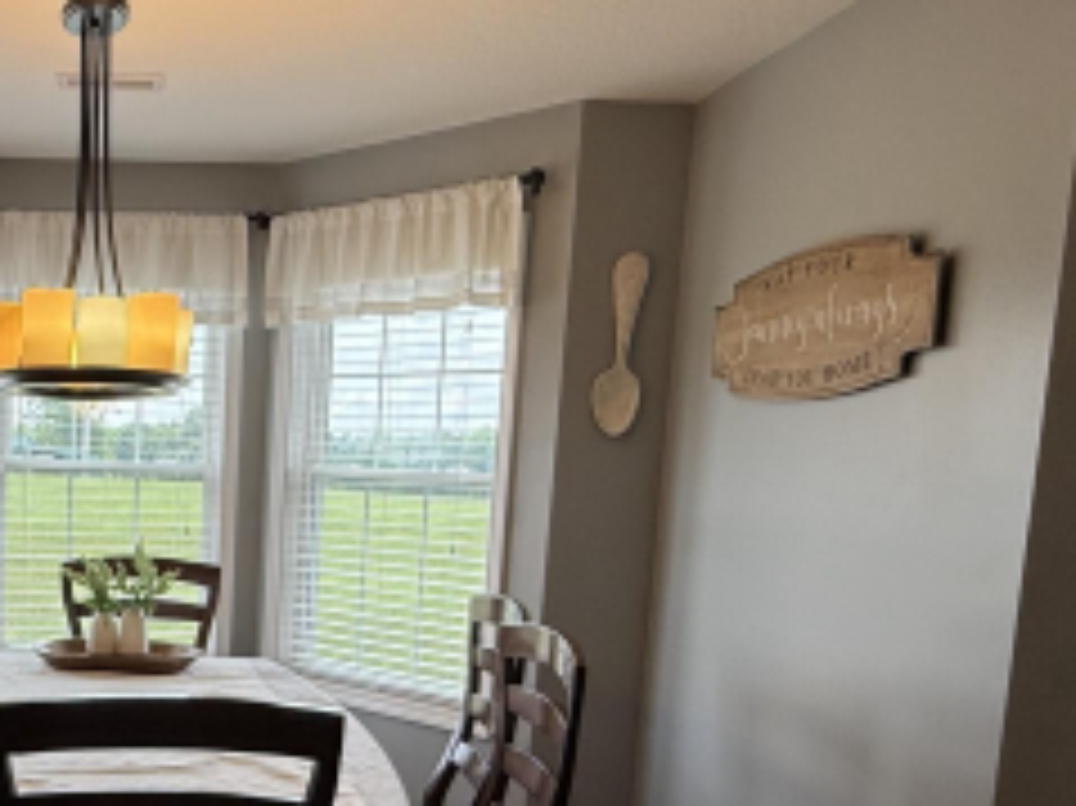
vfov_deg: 35.8
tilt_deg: -7.7
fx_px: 1212
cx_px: 133
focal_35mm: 39
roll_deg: -1.5
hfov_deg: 44.2
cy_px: 621
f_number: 2.2
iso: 64
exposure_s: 1/139
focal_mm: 2.22
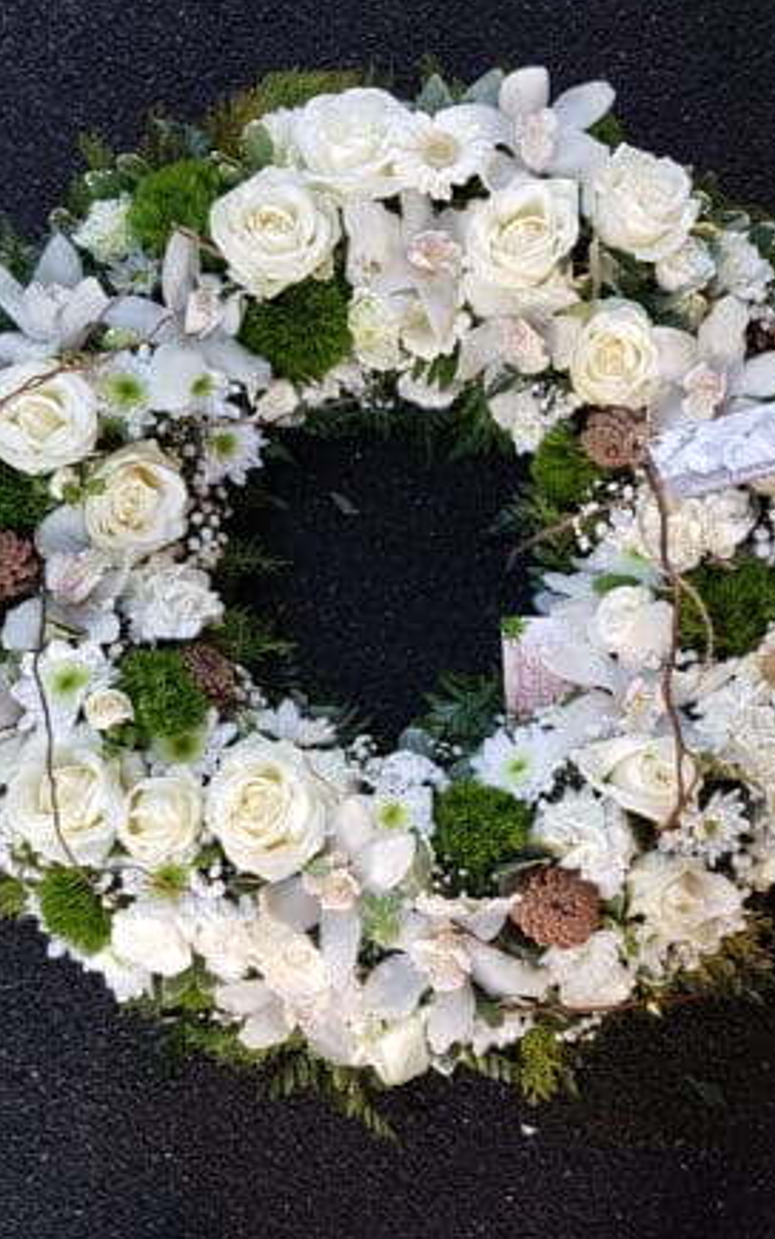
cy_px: 604
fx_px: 1284
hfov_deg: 33.6
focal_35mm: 38
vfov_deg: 51.5
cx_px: 396
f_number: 1.7
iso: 40
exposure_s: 1/50
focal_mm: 4.2
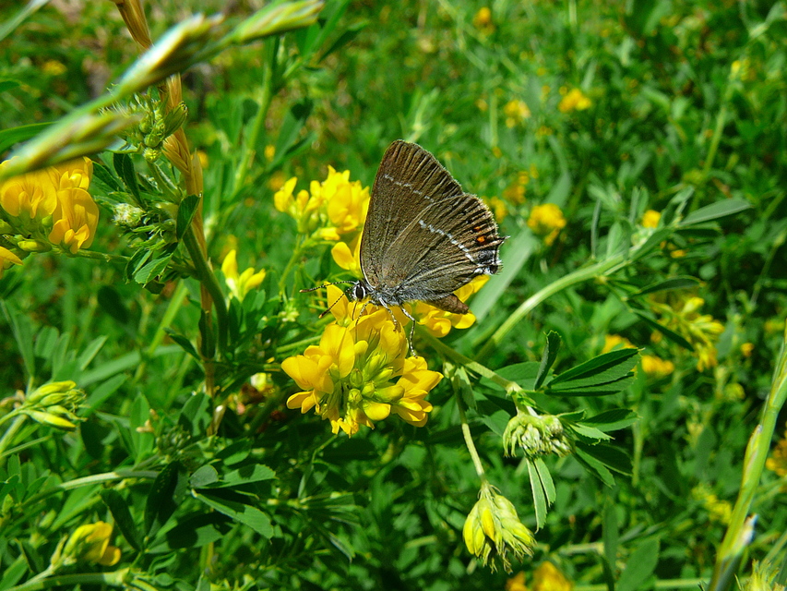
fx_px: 796
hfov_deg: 52.6
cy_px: 296
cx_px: 394
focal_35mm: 35
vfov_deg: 40.7
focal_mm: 5.2
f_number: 5
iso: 80
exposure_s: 1/500
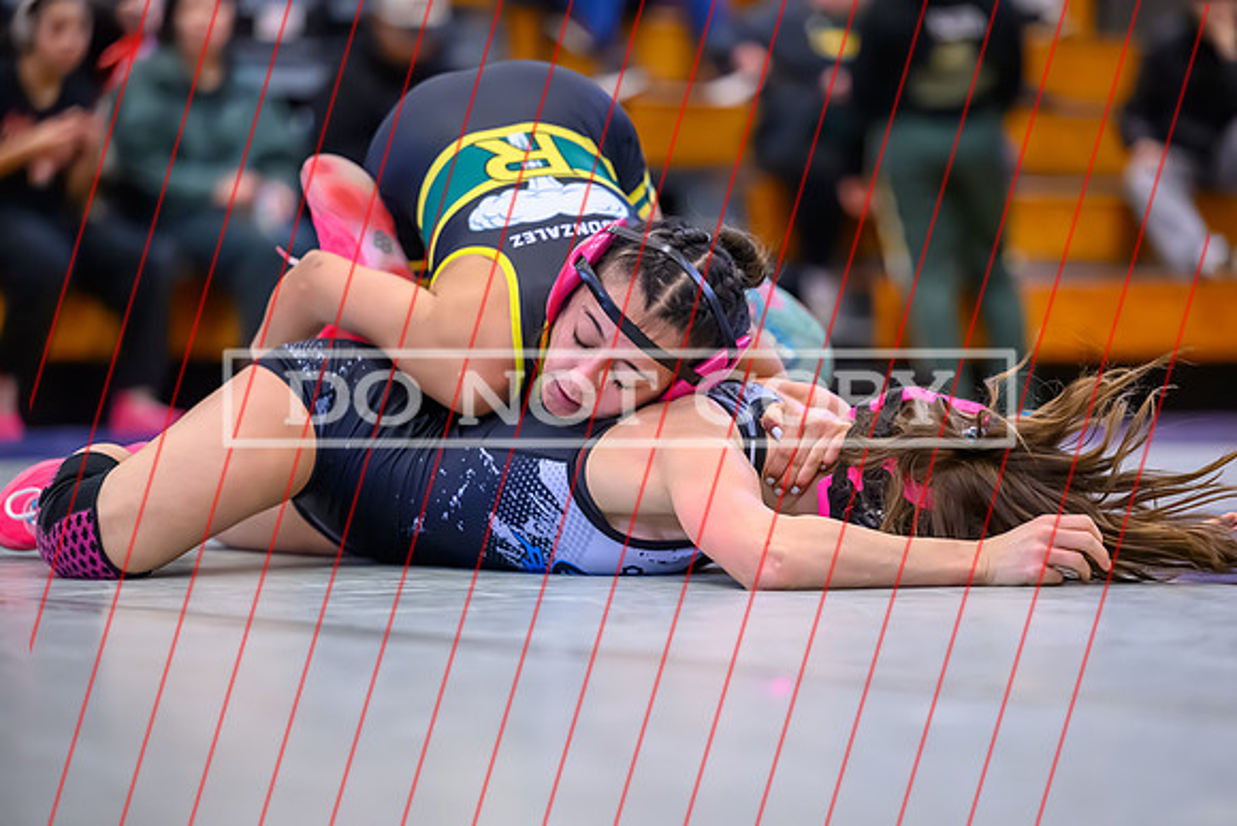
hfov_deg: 15.2
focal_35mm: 135
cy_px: 413
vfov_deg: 10.2
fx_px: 4640
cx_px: 618
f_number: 2.8
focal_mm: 135
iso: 10000
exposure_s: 1/640
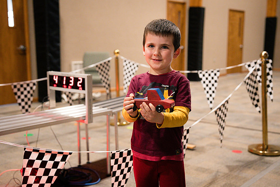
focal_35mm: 49
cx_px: 149
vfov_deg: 27.6
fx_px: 381
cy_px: 99
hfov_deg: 40.4
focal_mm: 46
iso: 2500
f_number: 2.8
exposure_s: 1/320
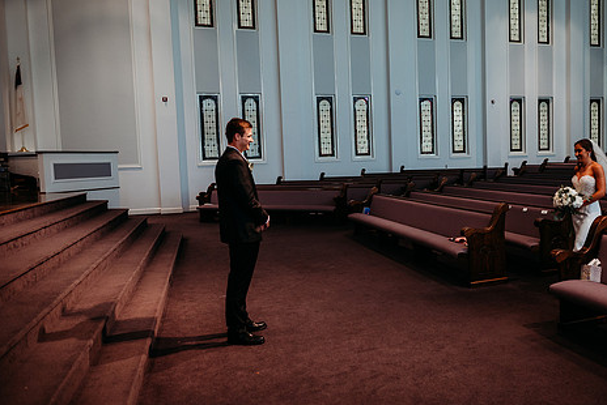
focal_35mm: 30
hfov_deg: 61.1
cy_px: 199
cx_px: 377
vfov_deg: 43.7
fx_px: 506
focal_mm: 24
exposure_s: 1/160
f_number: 2.5
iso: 640
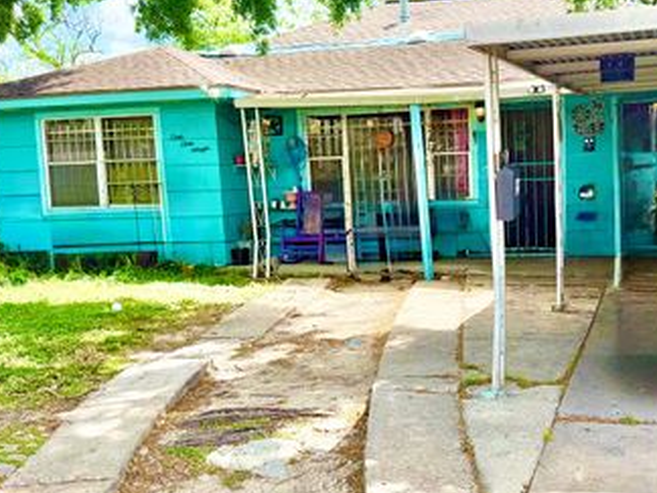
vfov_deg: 32.9
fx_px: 835
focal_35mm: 44
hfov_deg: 42.3
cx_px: 444
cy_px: 263
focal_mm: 6.76
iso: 80
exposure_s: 1/2053
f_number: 1.78
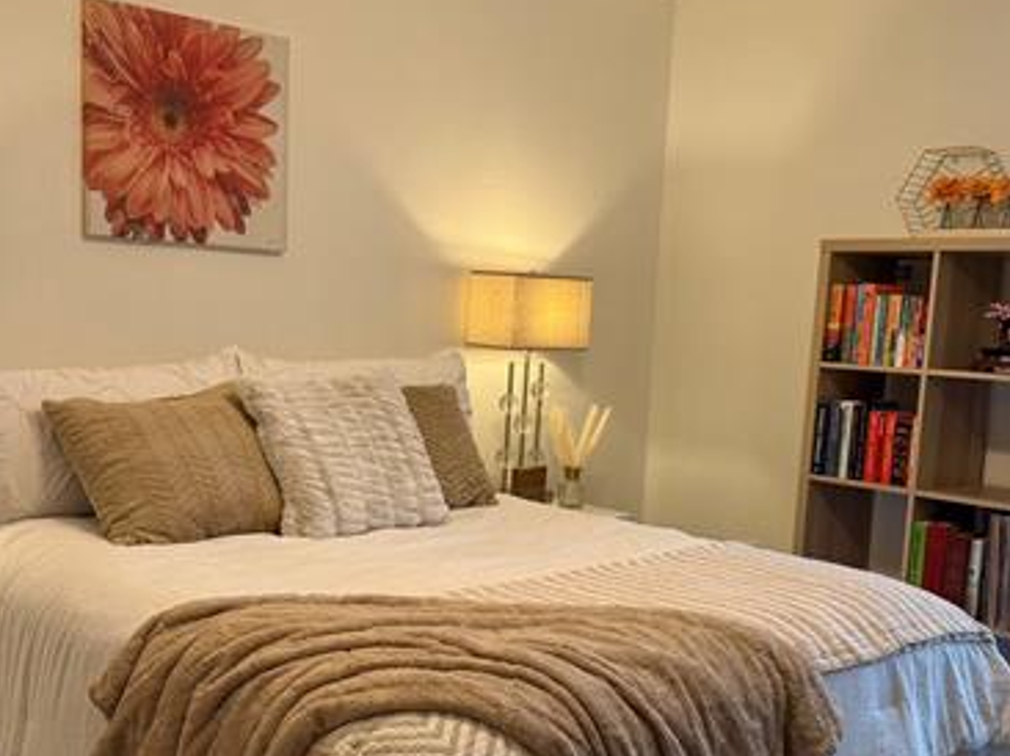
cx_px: 505
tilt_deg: -6.8
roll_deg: -2.5
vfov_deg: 34.2
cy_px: 455
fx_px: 1225
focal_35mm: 42
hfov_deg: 44.8
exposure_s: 1/60
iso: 125
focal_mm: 6.76
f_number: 1.78
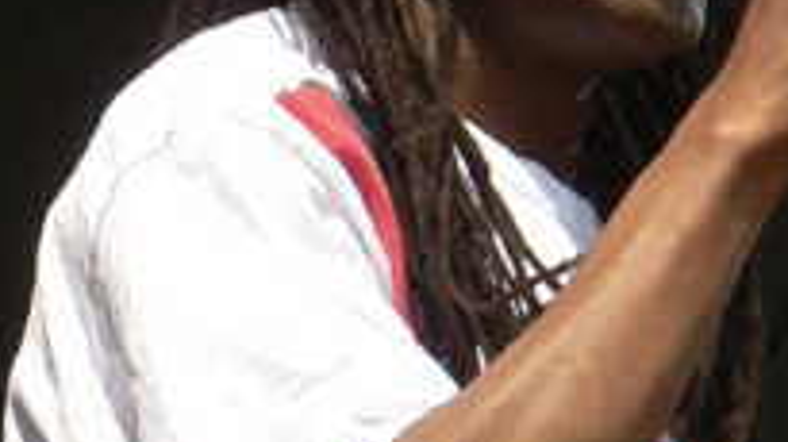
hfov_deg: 4.7
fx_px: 9647
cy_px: 298
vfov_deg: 2.6
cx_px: 409
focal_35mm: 462
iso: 64
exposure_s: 1/320
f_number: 4.5
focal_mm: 26.2
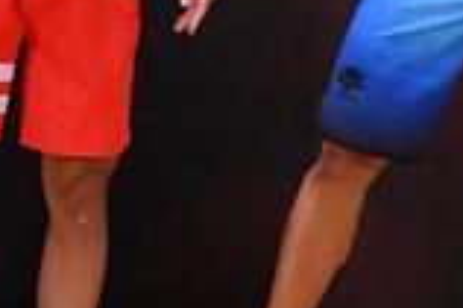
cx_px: -136
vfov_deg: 1.2
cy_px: -123
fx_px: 14145
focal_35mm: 1101
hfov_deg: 1.9
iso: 3200
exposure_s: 1/400
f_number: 5.6
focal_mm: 150
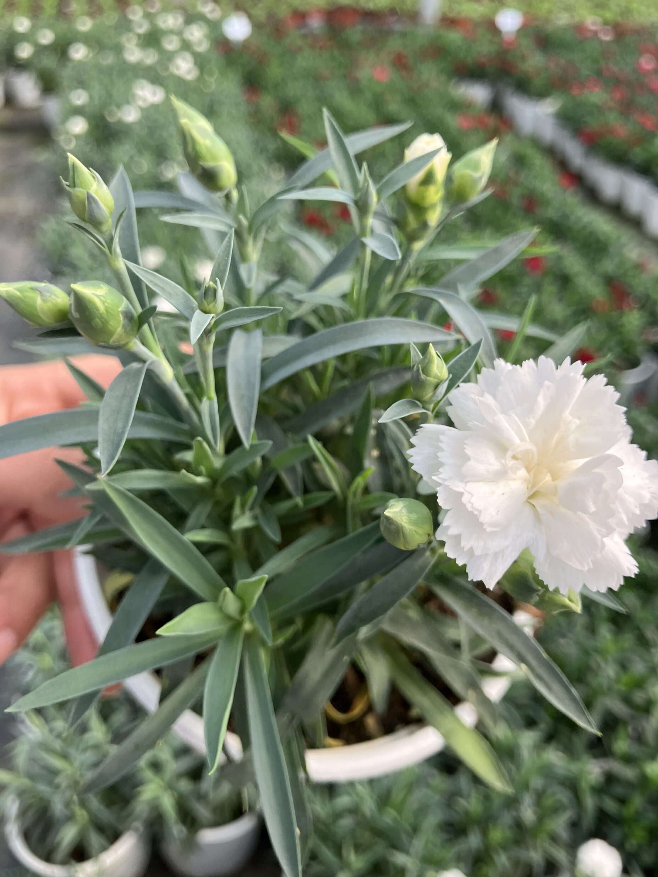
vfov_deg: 61.7
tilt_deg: -36.9
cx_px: 318
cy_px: 441
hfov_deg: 48.2
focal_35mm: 29
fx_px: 735
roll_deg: -1.2
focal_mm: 3.99
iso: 32
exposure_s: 1/486
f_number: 1.8
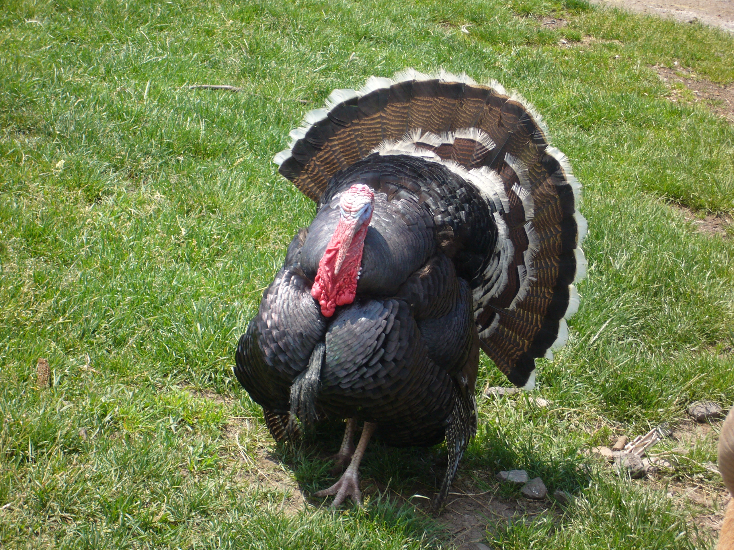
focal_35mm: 105
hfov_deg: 18.7
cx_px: 367
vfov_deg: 14.1
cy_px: 275
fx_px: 2226
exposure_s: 1/200
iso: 80
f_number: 5
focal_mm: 17.4
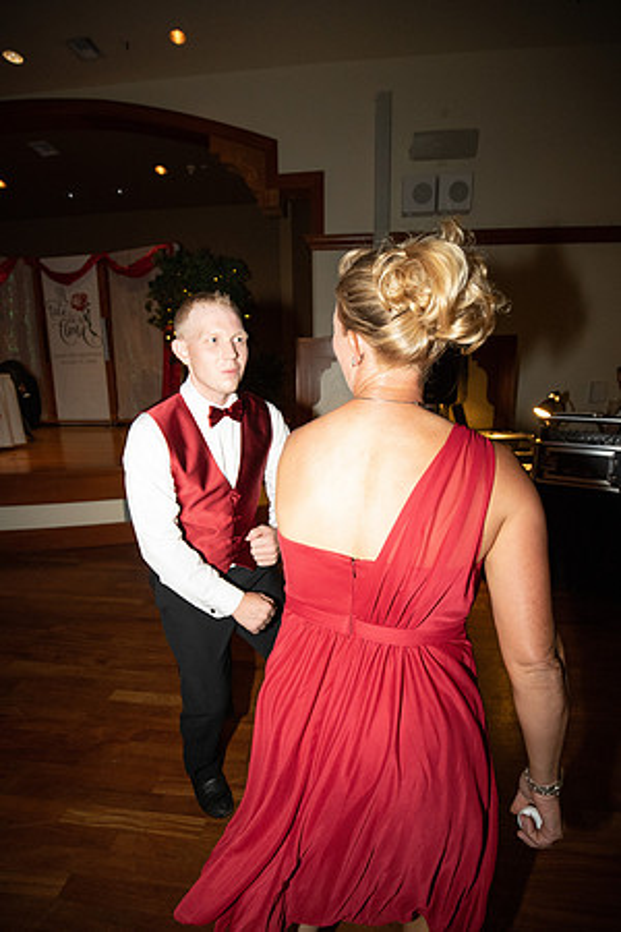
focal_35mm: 16
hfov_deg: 73.7
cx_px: 310
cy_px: 466
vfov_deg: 96.7
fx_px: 414
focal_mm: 16
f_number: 4
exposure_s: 1/250
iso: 6400
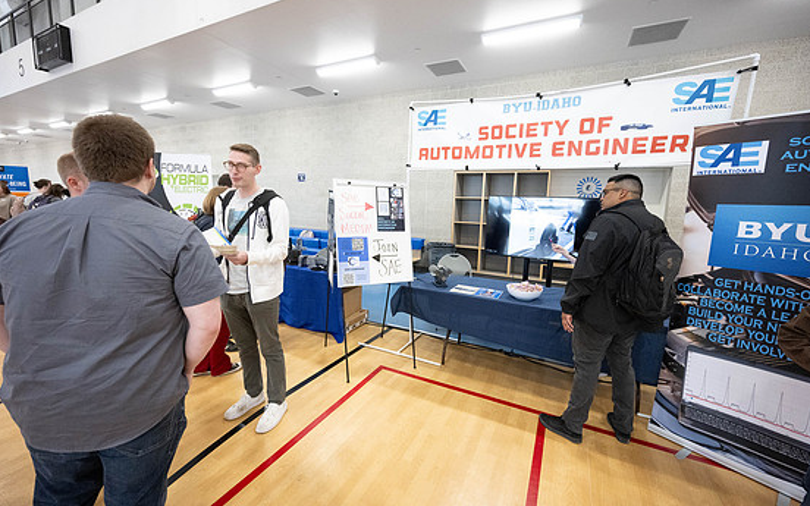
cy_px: 250
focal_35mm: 15
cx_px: 401
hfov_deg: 101.5
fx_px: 331
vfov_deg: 74.8
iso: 5000
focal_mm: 14
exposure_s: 1/320
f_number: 4
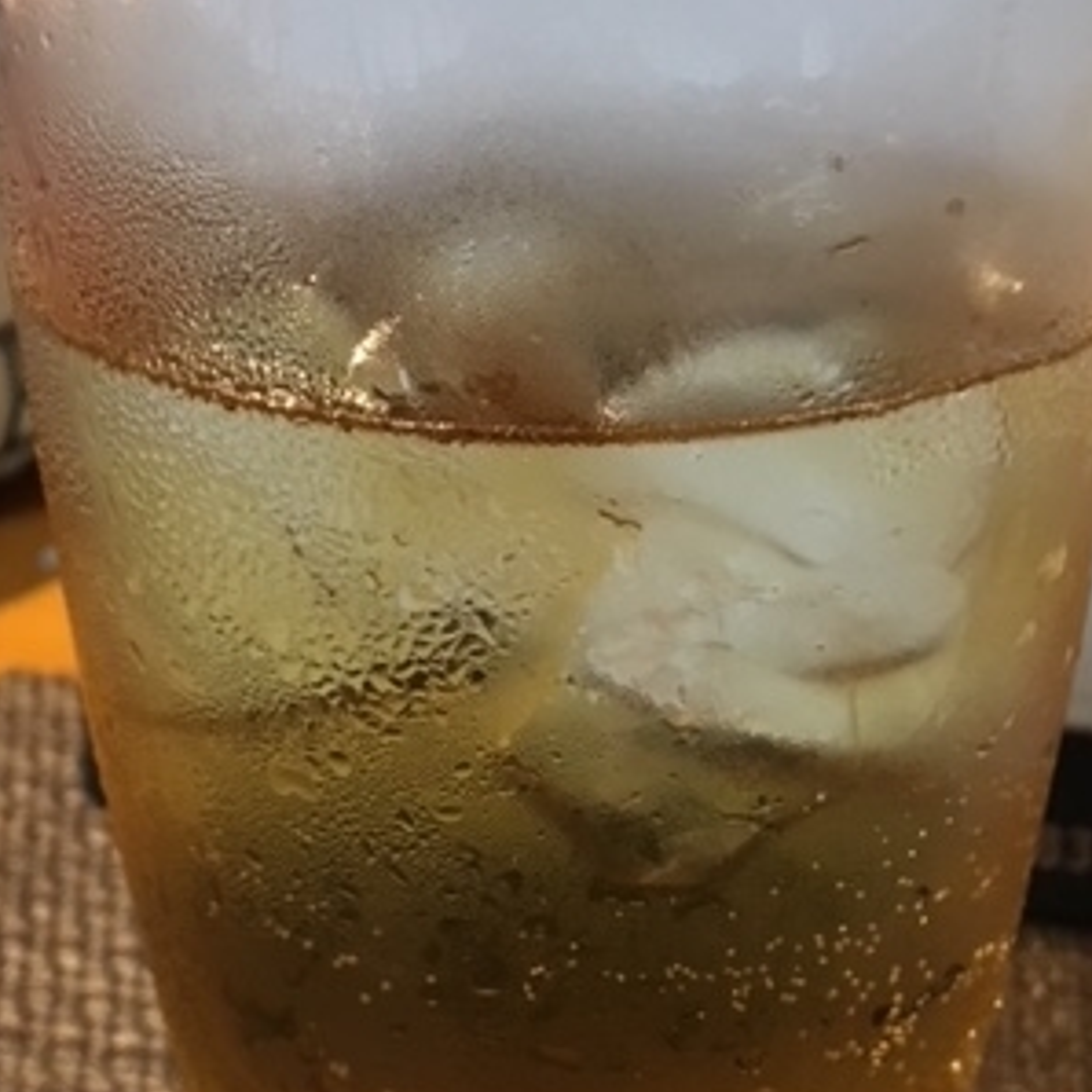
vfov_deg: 31.1
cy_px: 583
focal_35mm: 55
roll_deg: -0.1
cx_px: 476
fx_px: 1963
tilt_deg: -27.2
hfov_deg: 31.1
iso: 250
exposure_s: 1/15
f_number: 2.2
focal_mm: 4.15
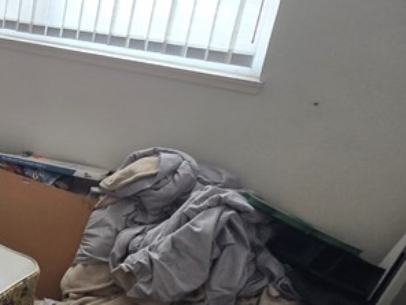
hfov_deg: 26.0
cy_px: 100
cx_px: -246
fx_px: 528
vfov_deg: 31.9
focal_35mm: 45
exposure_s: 1/60
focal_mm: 2.2
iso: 160
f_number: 2.2
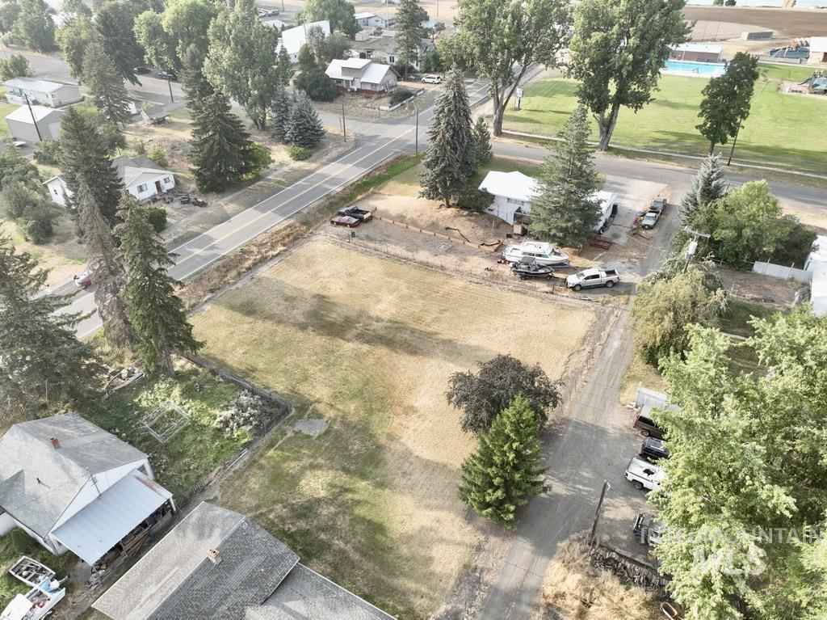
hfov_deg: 71.6
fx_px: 573
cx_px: 414
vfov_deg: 56.8
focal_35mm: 24
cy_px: 310
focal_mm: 12.29
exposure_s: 1/400
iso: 110
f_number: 2.8
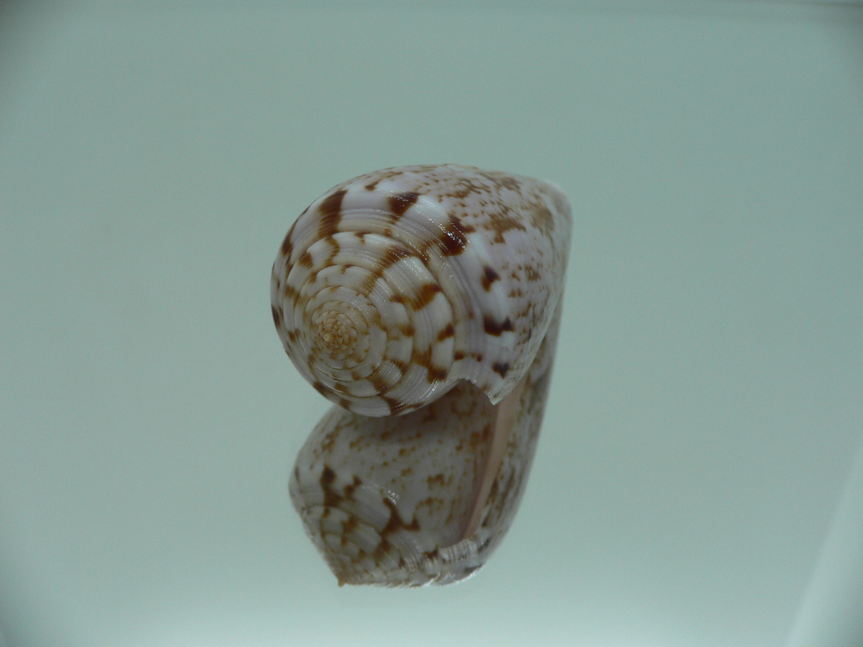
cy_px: 324
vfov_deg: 40.7
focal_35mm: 35
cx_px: 432
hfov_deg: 52.6
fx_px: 873
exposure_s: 1/60
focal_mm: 4.6
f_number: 2.8
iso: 80
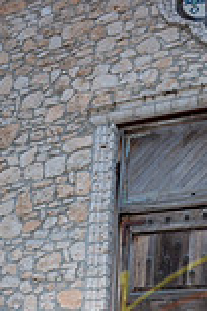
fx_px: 509
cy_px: 386
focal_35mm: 59
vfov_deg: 28.8
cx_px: 207
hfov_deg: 22.1
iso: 125
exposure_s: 1/640
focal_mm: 20
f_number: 2.8
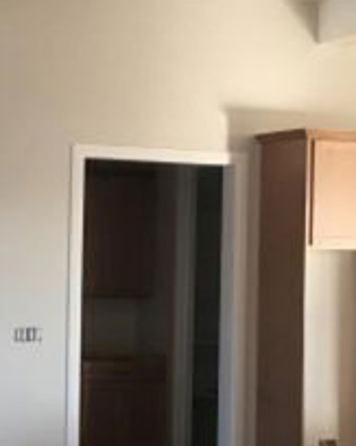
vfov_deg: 21.5
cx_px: -79
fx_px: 1173
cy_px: 234
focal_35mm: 89
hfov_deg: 16.5
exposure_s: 1/40
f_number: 2.2
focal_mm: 4.15
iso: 25
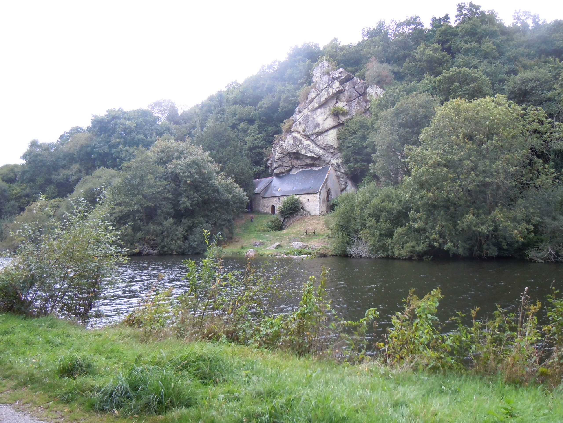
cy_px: 212
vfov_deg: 46.8
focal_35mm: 30
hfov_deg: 60.0
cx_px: 282
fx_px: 488
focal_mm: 5.4
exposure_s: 1/60
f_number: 3.5
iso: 200
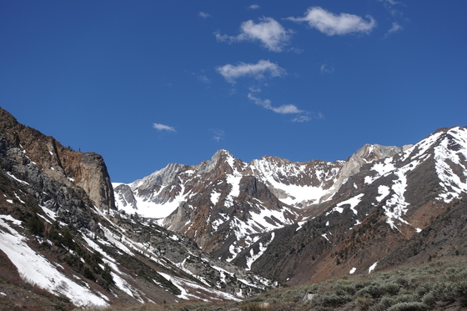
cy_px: 156
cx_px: 234
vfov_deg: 25.5
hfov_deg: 37.5
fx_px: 687
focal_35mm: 53
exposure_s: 1/160
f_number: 4
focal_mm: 19.95
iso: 100
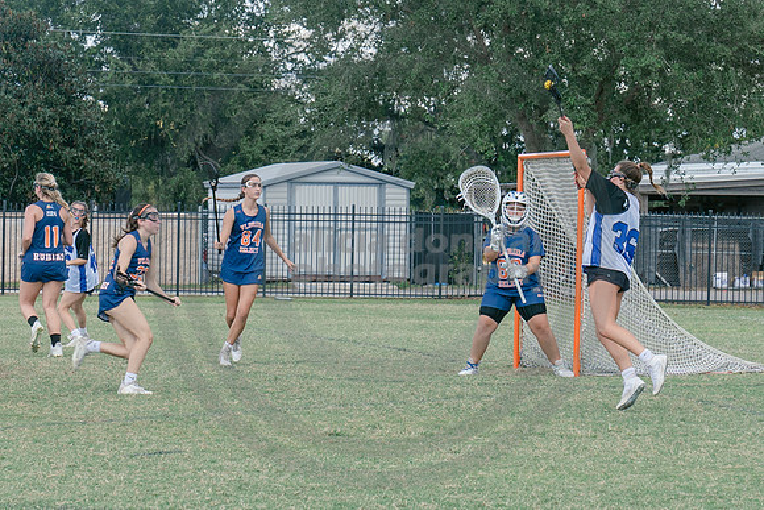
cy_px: 267
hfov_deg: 12.1
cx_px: 364
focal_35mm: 170
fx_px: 3615
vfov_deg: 8.1
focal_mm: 70
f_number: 5.6
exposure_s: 1/500
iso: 250
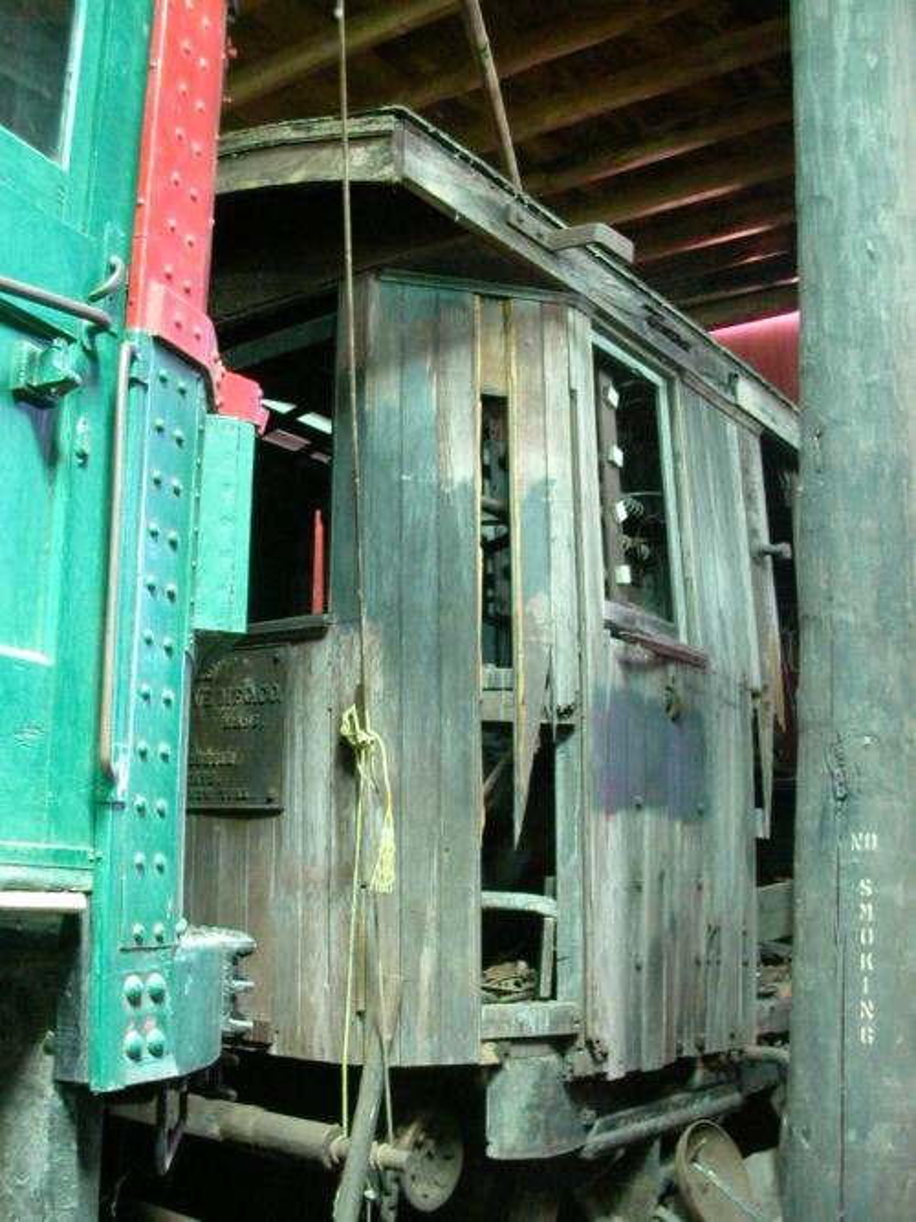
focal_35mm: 37
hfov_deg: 38.7
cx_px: 458
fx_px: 1306
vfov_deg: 50.1
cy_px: 611
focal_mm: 5.6
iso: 400
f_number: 2.7
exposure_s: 1/1.7
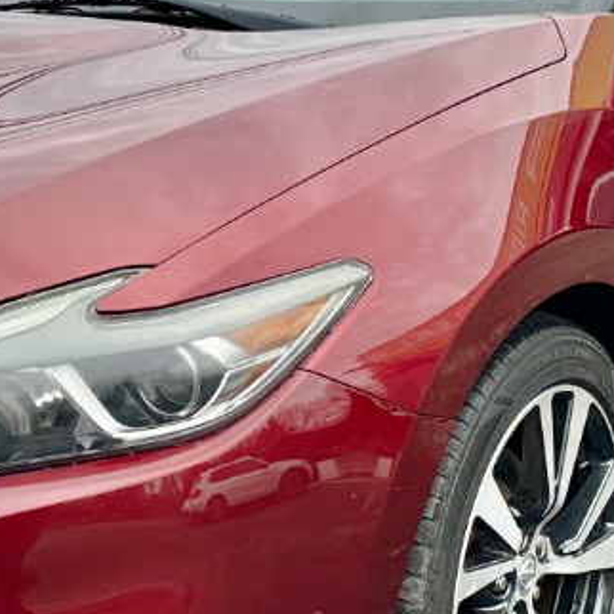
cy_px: 347
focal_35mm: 95
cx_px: 204
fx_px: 1906
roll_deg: -0.6
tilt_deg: -14.4
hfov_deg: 18.2
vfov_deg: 18.3
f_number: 1.78
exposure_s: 1/125
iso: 64
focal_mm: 6.86
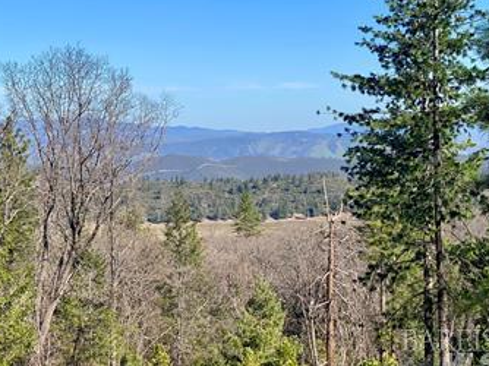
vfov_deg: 21.0
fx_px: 988
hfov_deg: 27.7
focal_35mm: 70
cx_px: 192
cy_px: 146
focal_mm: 6
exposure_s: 1/1332
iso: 20
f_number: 2
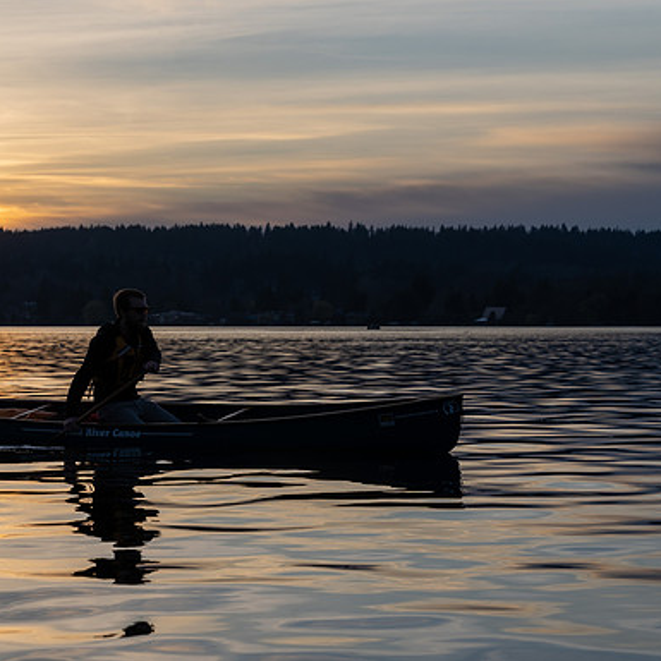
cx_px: 206
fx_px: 1988
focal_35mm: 92
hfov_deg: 18.8
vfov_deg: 18.9
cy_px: 330
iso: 100
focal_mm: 70
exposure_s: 1/200
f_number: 6.3
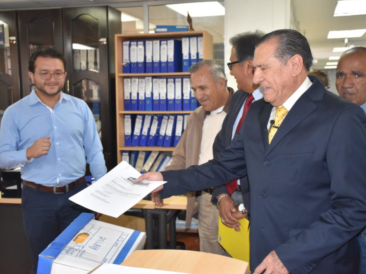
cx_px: 178
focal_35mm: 45
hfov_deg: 42.5
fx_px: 471
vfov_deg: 32.5
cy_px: 137
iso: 2000
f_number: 4
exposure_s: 1/60
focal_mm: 27
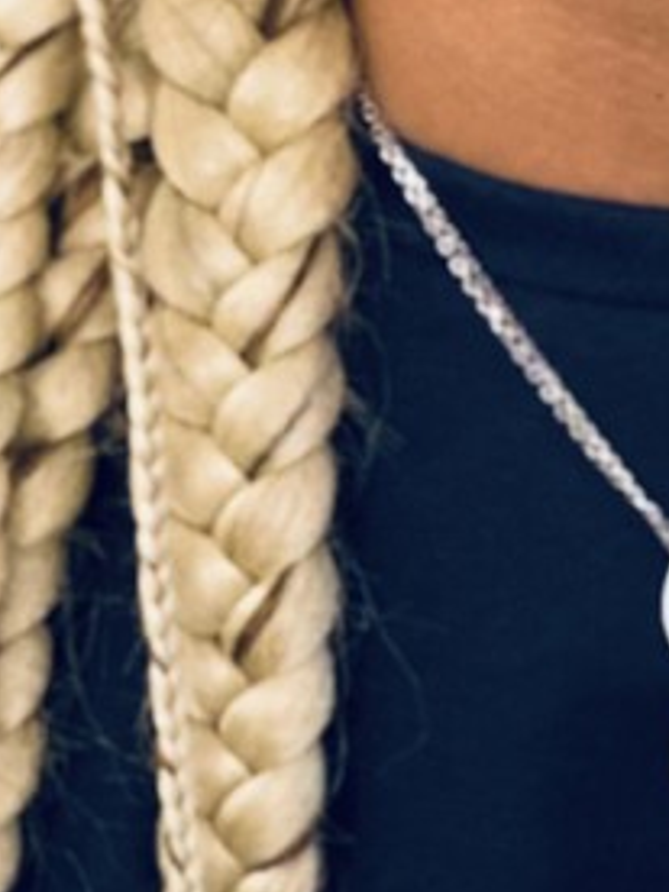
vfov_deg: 8.1
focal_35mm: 241
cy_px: -217
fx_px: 6210
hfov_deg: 6.1
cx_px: 698
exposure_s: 1/100
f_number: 2
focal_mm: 6
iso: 160
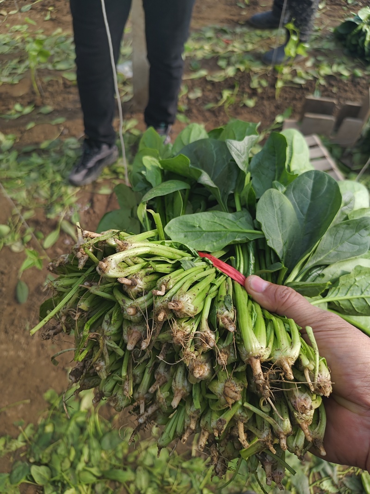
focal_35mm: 24
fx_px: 342
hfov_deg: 56.8
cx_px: 185
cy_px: 247
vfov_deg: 71.6
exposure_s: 1/365
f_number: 1.88
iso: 50
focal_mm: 5.56
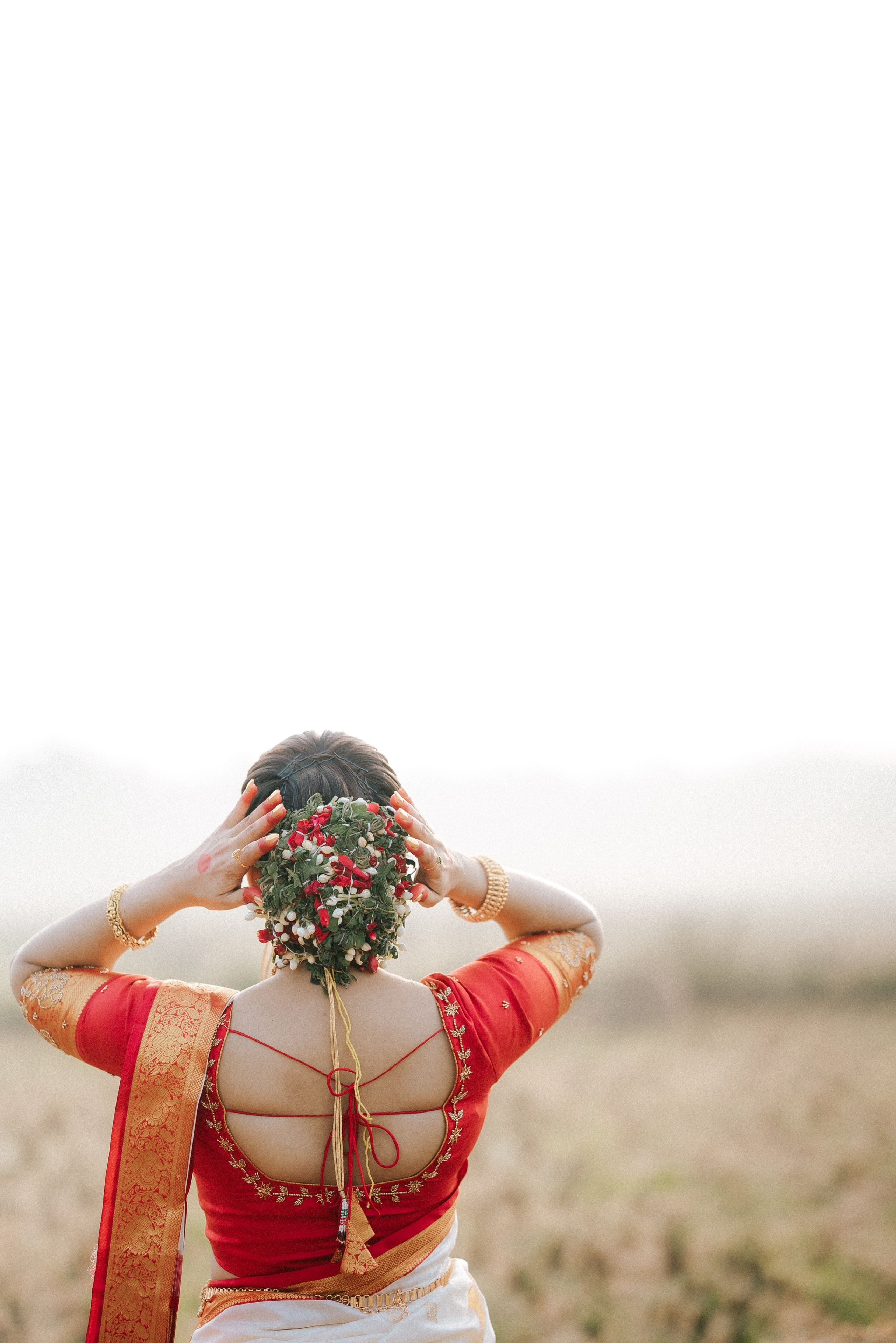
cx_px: 448
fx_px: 3173
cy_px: 672
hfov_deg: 16.1
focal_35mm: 85
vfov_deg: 23.9
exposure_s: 1/5000
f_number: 1.4
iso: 500
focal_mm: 85
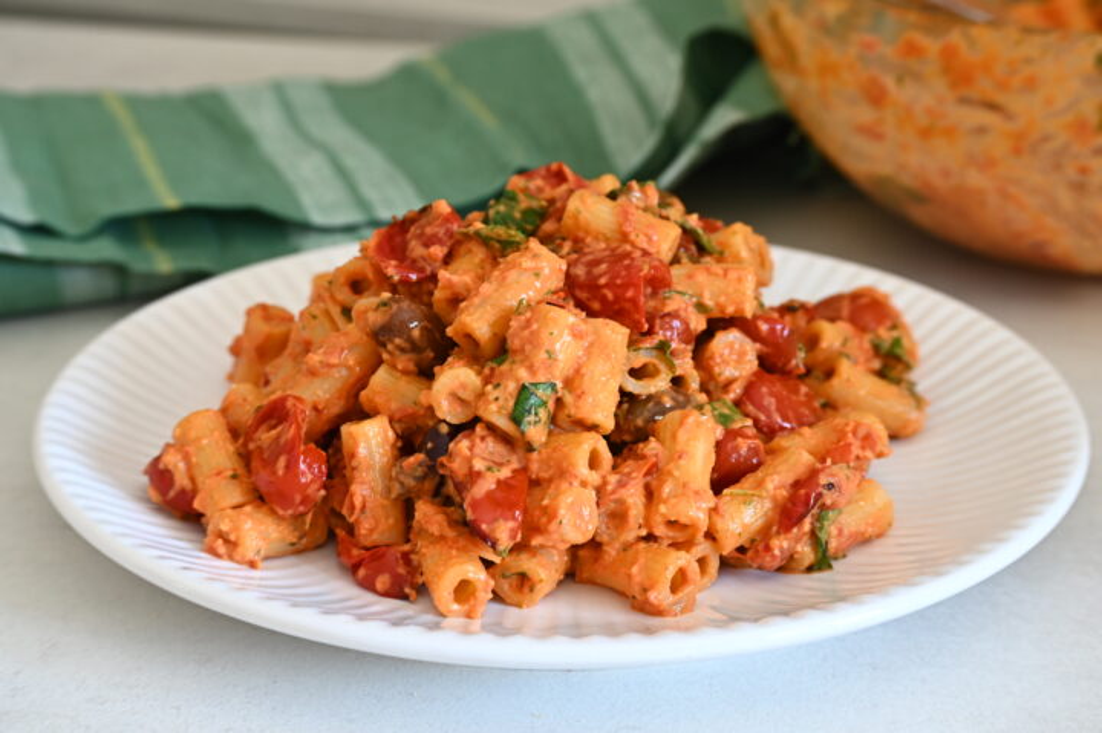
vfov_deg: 15.7
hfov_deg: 23.4
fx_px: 2661
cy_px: 366
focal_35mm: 87
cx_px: 551
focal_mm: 58
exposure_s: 1/13
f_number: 7.1
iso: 200
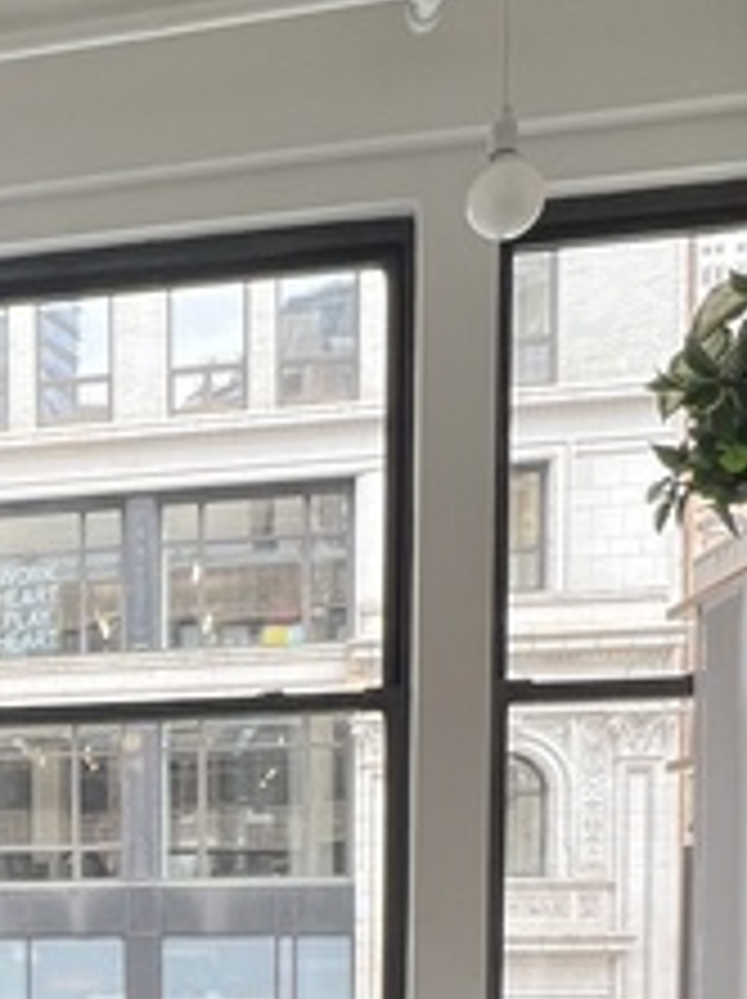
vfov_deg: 38.0
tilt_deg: -2.2
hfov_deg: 28.5
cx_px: -117
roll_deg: +1.1
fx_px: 1297
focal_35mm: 45
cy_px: 972
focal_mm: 1.57
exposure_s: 1/120
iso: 80
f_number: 1.8
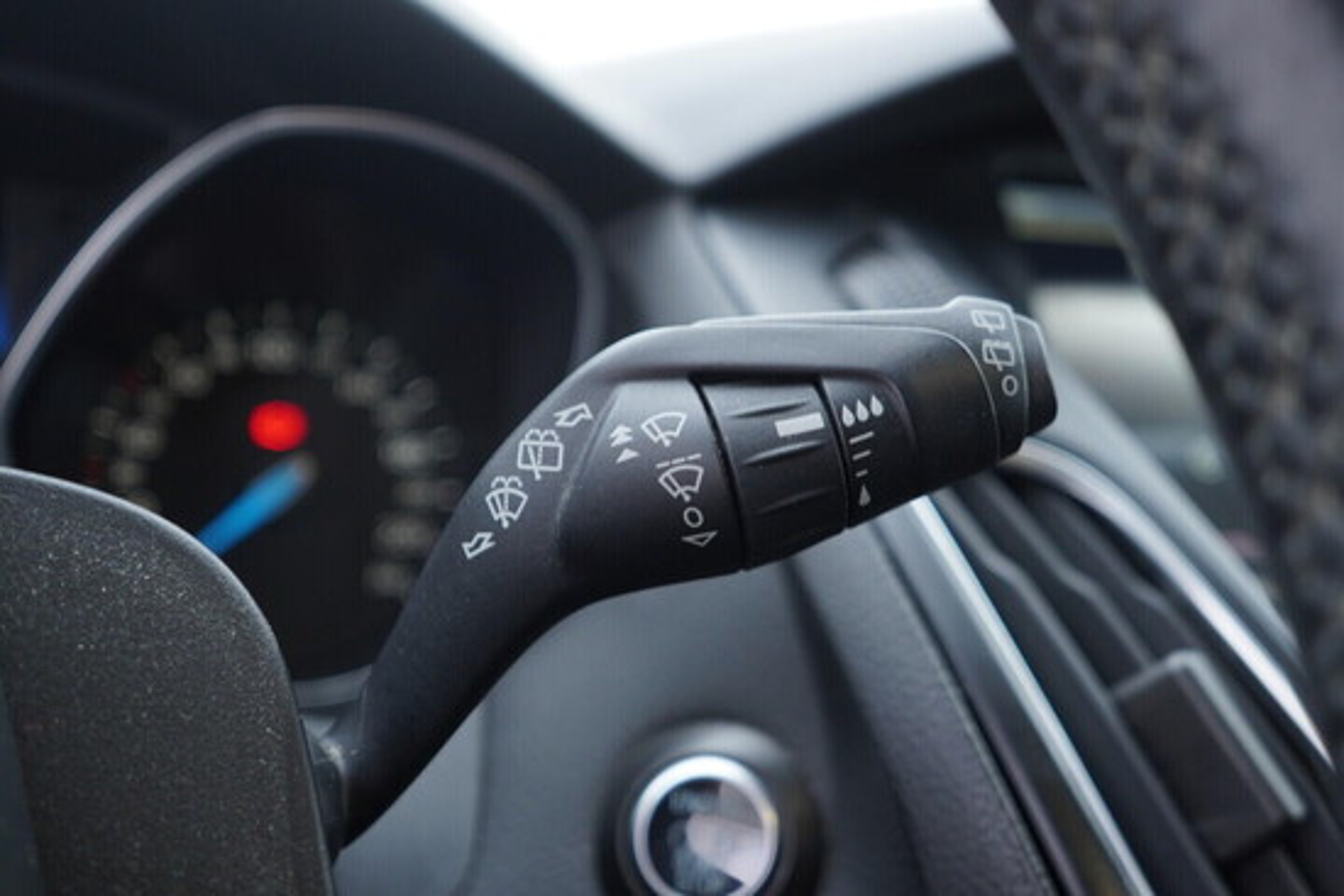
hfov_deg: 53.1
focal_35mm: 36
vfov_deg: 36.9
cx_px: 672
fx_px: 1344
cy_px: 448
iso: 250
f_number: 2.8
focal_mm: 24
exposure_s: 1/40
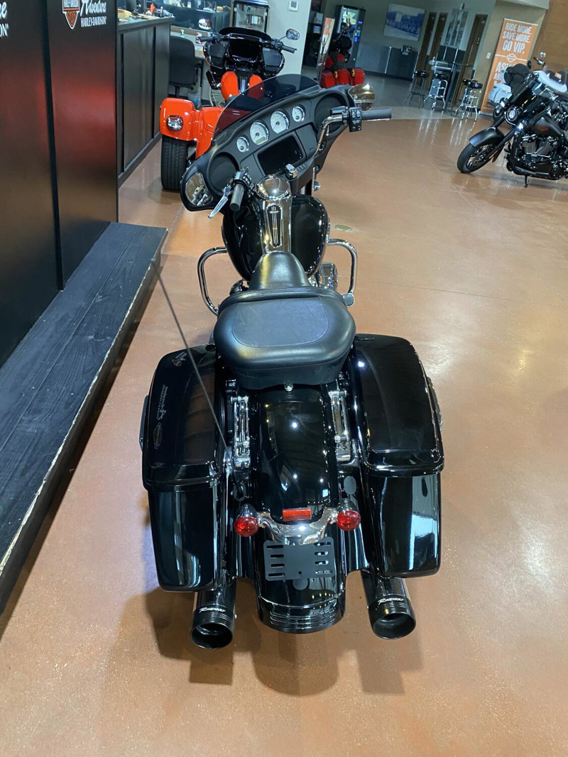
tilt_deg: -32.6
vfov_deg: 67.3
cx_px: 284
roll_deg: -10.7
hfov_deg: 53.1
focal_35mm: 26
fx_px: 569
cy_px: 378
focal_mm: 4.25
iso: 320
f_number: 1.8
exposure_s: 1/60
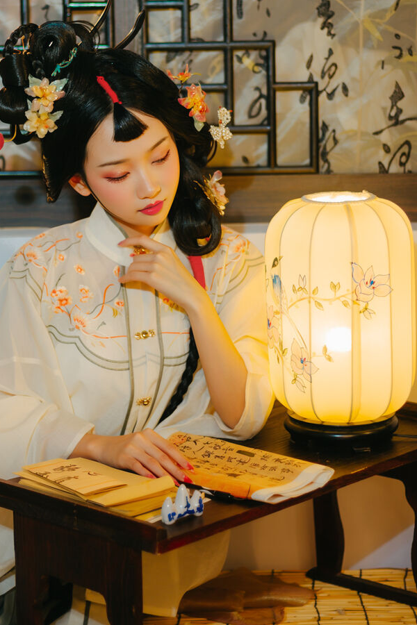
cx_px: 140
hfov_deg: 13.7
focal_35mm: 100
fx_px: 1737
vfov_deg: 20.3
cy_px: 193
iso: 100
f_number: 1.8
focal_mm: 50
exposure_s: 1/125
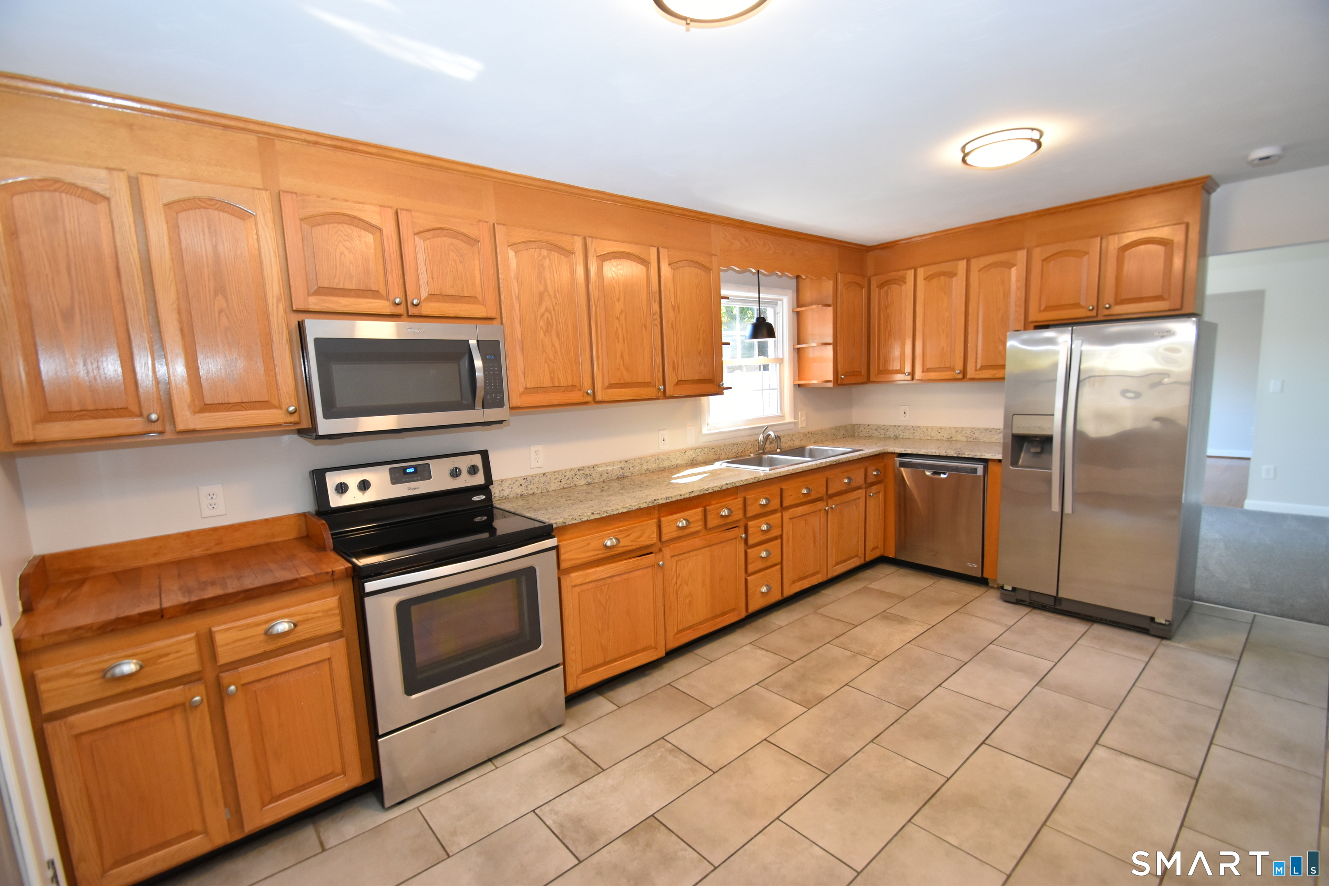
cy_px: 443
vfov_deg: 77.3
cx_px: 664
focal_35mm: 15
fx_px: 554
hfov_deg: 100.4
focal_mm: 10
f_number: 4.5
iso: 800
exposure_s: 1/80
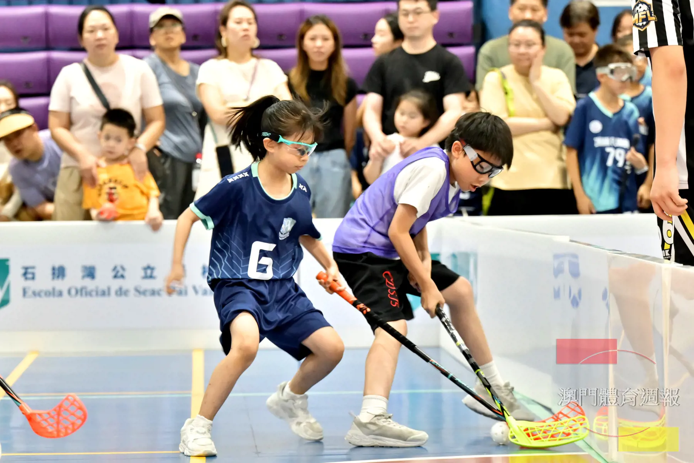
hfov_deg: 15.2
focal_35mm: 135
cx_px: 347
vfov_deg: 10.2
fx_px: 2602
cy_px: 232
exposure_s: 1/200
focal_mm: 90
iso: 1250
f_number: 2.8
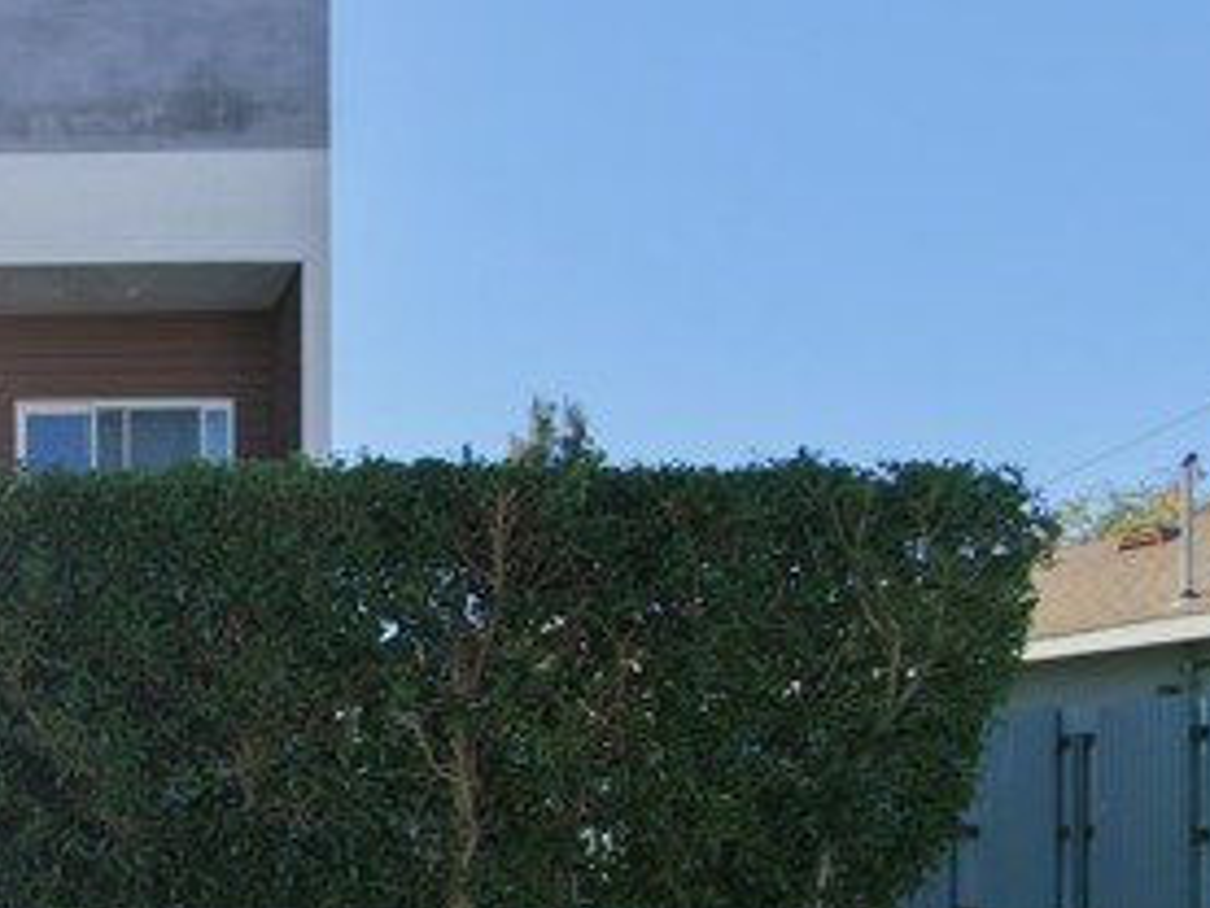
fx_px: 1294
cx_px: -122
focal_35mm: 37
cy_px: 825
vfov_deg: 36.2
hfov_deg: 40.4
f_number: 2.2
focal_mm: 3.05
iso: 100
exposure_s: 1/400
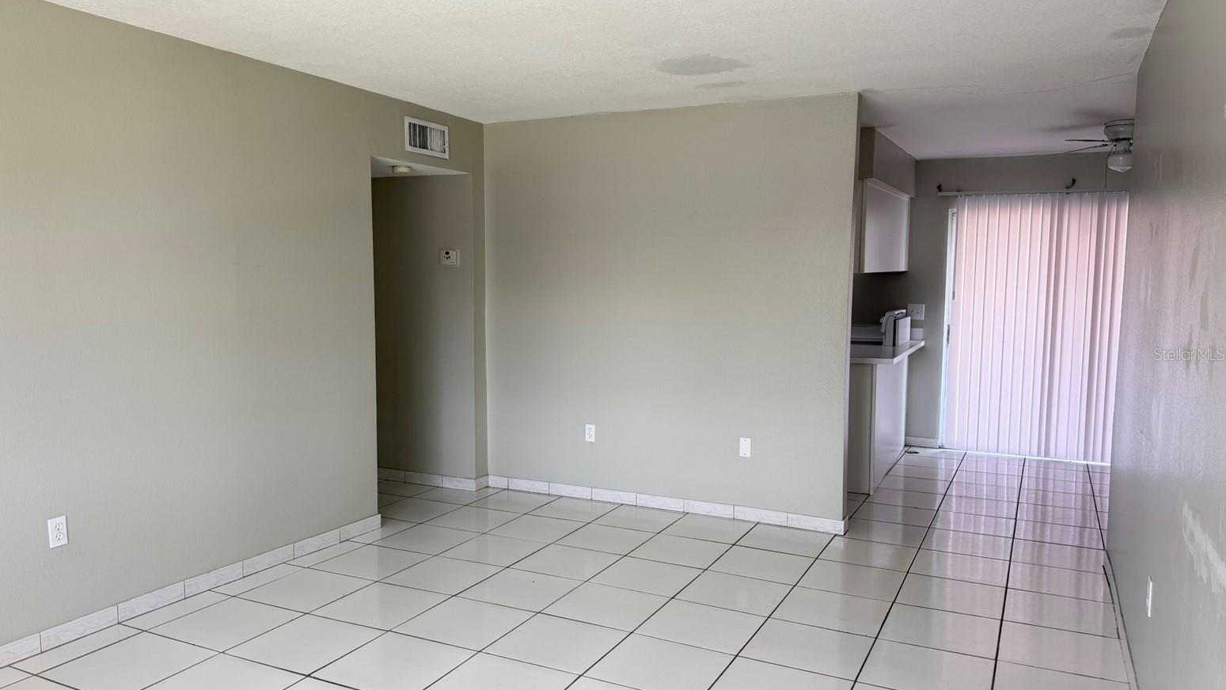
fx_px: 878
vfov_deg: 42.9
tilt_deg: -5.3
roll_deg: -0.1
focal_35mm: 27
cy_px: 354
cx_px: 595
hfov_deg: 69.8
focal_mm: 6.76
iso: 64
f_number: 1.78
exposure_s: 1/121
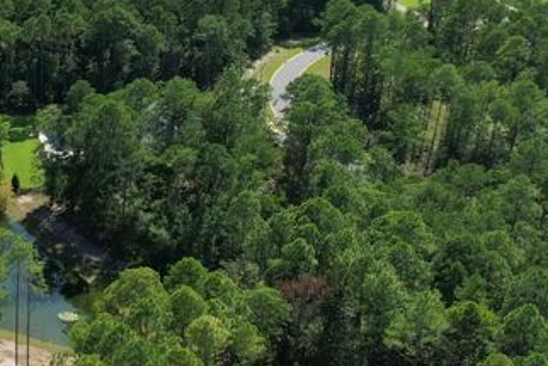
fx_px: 1066
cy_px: 226
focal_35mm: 70
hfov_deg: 27.1
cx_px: -12
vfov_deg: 19.4
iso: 100
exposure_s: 1/2000
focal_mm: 8.38
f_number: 2.8
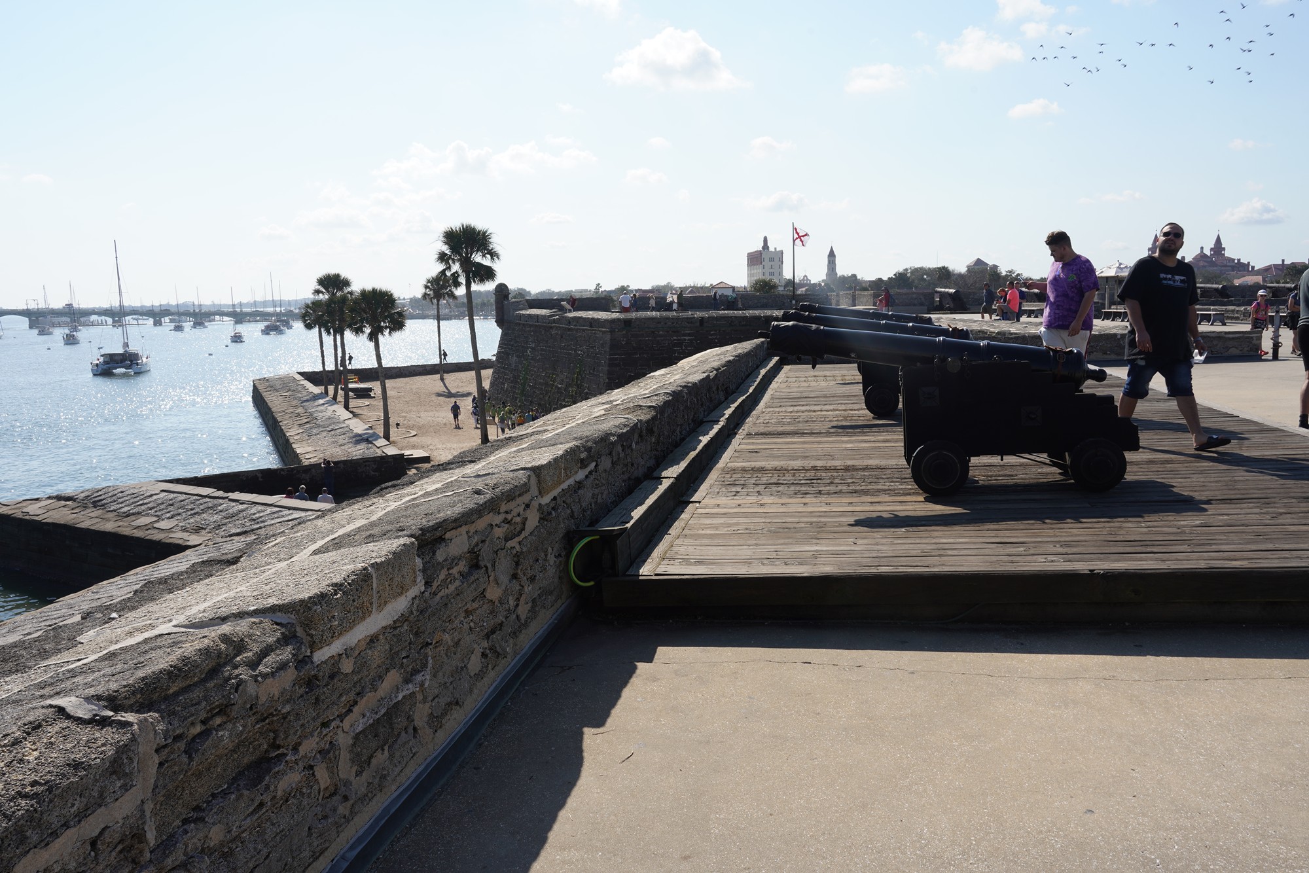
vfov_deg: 45.0
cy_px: 436
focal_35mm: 29
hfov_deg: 63.7
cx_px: 654
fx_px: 1055
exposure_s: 1/100
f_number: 16
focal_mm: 29
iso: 100
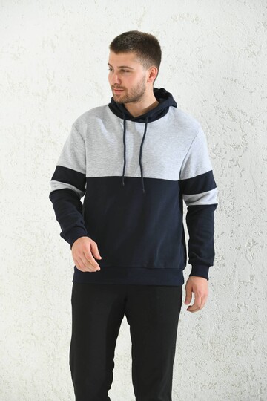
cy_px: 200
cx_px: 134
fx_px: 1724
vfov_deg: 13.2
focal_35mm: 155
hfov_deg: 8.9
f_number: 7.1
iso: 125
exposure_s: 1/160
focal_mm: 155
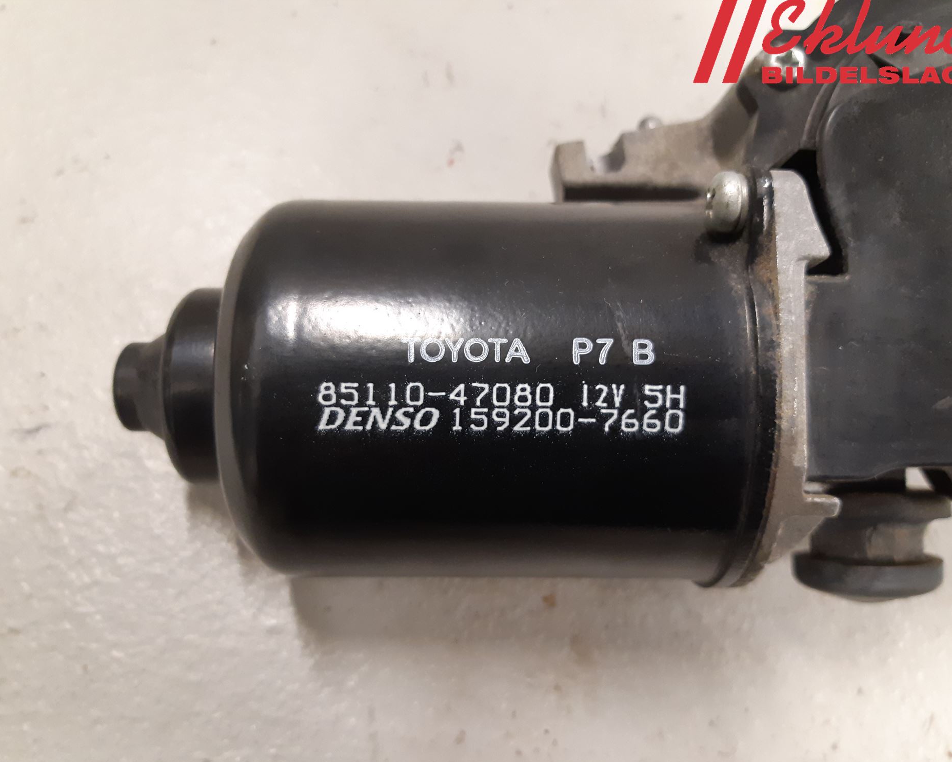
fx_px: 789
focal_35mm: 28
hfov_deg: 62.2
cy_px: 390
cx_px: 483
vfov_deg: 51.5
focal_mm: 3.93
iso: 250
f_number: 1.7
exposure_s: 1/33
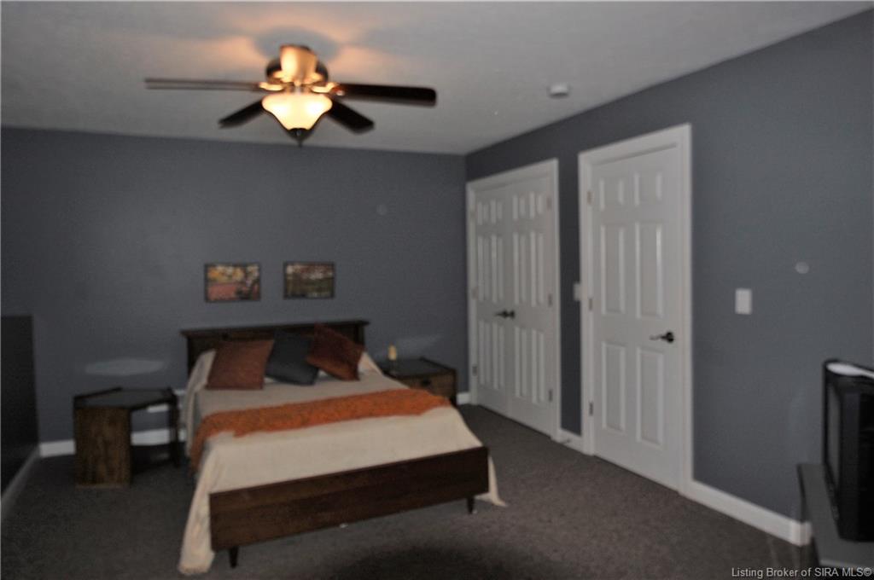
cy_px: 290
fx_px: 582
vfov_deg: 53.0
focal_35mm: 24
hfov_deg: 73.8
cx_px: 437
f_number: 5.6
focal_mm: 16
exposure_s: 1/125
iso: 200
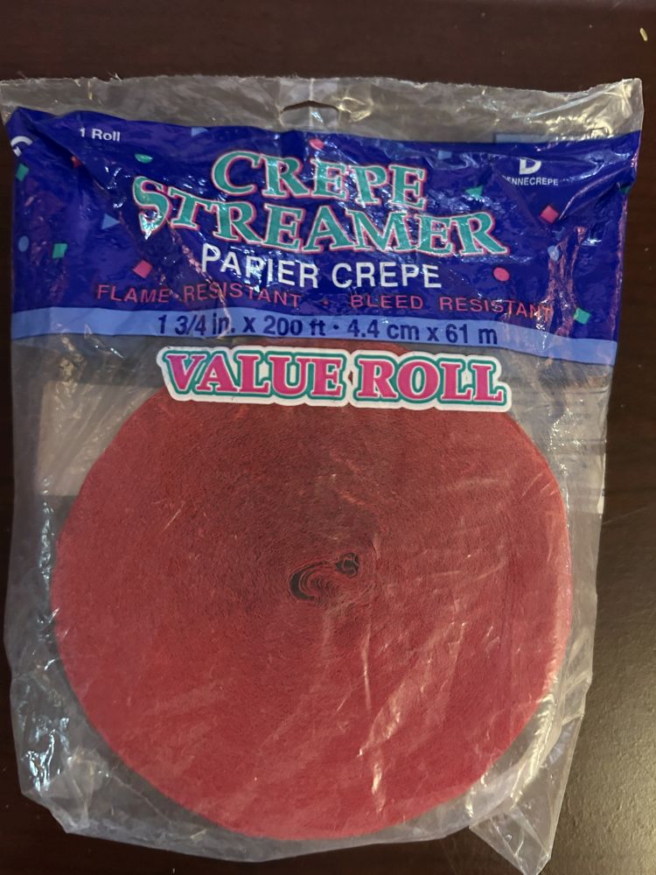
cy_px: 438
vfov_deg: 67.3
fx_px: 657
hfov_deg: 53.1
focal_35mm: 26
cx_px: 328
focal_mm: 5.7
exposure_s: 1/30
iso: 640
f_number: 1.5
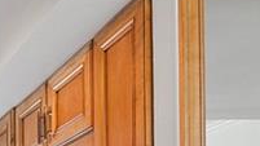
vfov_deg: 13.3
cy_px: 276
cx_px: -175
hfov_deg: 20.7
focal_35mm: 80
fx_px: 551
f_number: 11
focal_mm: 10
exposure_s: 1/5
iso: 160
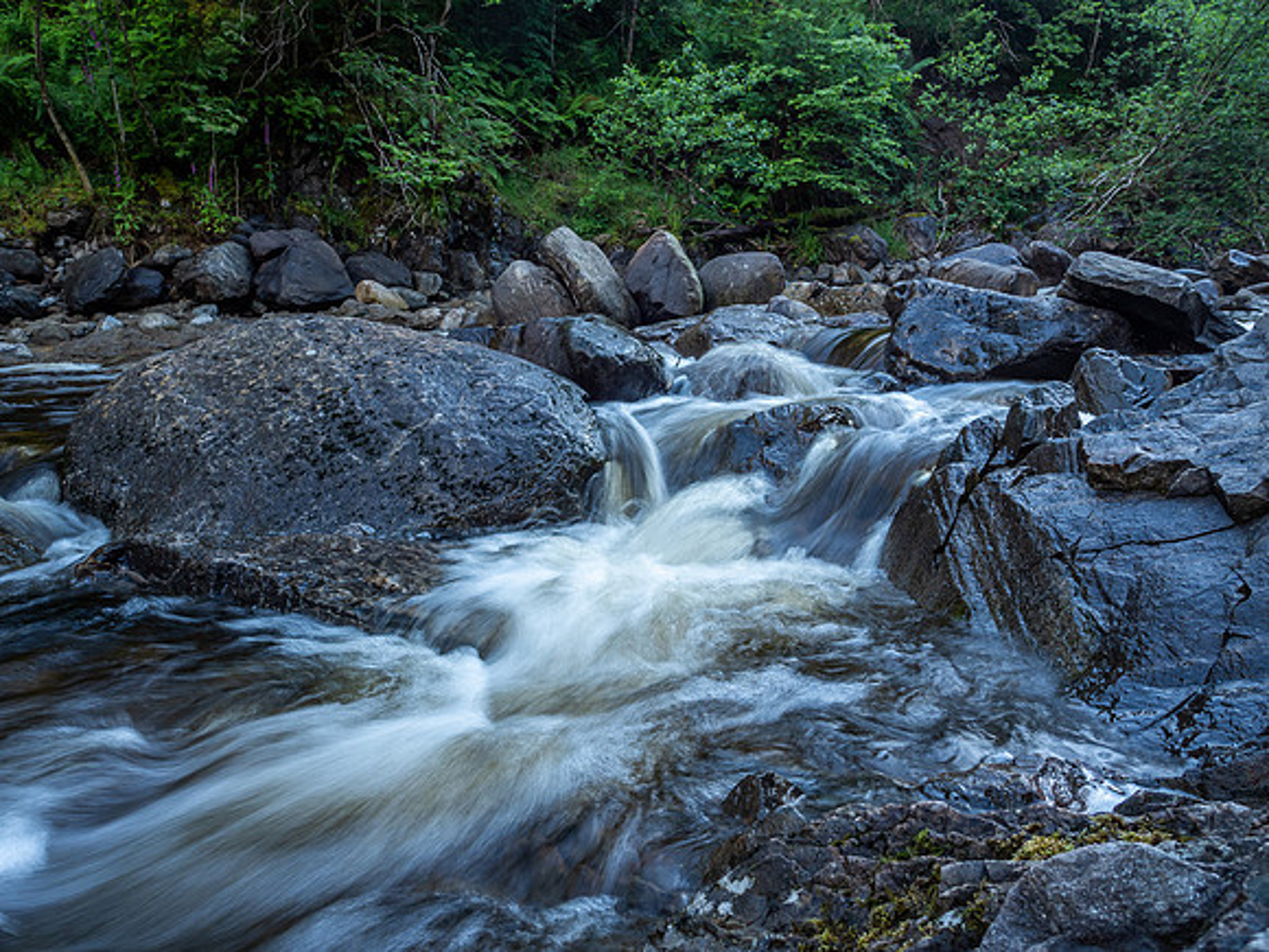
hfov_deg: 71.6
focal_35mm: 24
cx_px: 634
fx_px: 880
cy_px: 476
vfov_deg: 56.8
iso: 200
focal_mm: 12
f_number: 7.1
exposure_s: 1/6
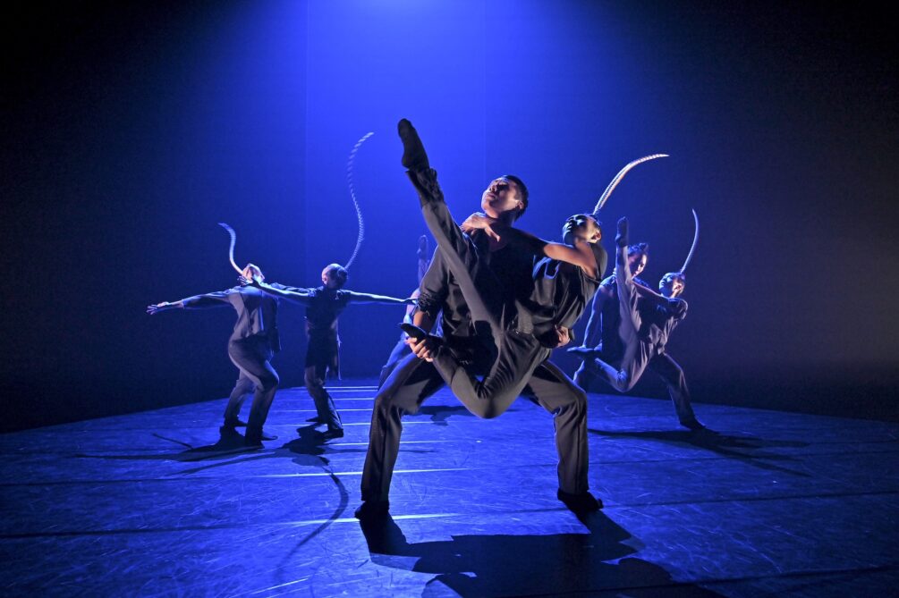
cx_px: 450
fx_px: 711
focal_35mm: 28
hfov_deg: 64.6
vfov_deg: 45.6
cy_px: 299
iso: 2500
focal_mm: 28.5
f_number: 3.5
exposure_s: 1/100
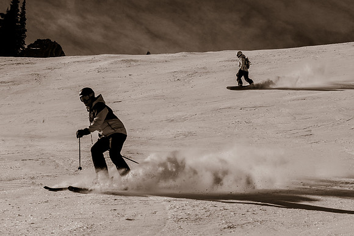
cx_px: 208
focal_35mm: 109
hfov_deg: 18.7
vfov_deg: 12.5
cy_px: 205
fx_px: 1075
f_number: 5.6
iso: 200
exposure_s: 1/5000
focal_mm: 38
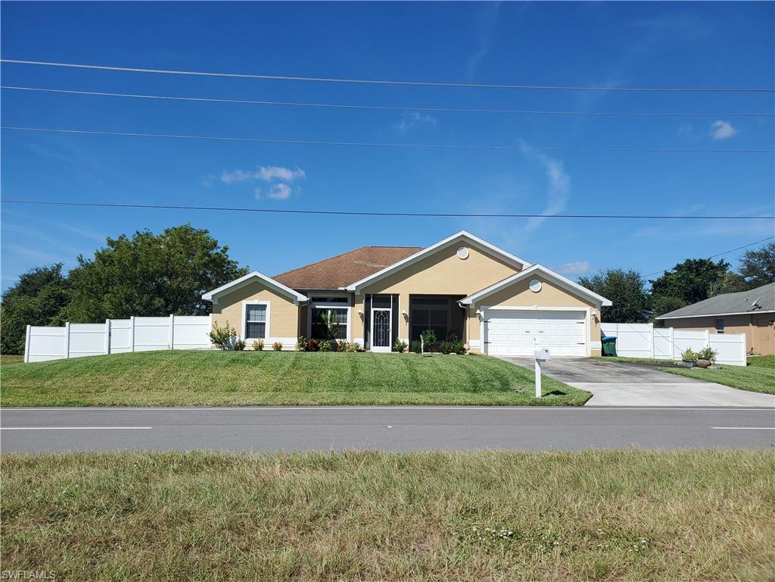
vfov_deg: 53.1
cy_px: 291
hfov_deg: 67.3
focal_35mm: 26
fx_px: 582
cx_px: 388
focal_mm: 4.3
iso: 50
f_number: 2.4
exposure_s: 1/2145
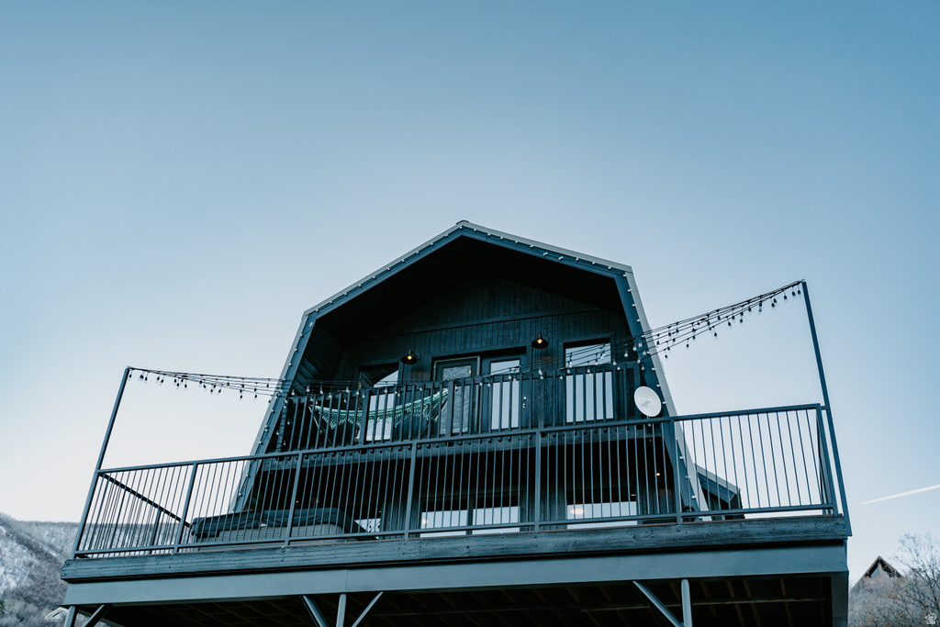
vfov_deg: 37.9
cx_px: 470
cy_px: 314
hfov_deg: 54.4
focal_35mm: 35
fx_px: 914
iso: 320
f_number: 3.5
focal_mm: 35
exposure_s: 1/1250
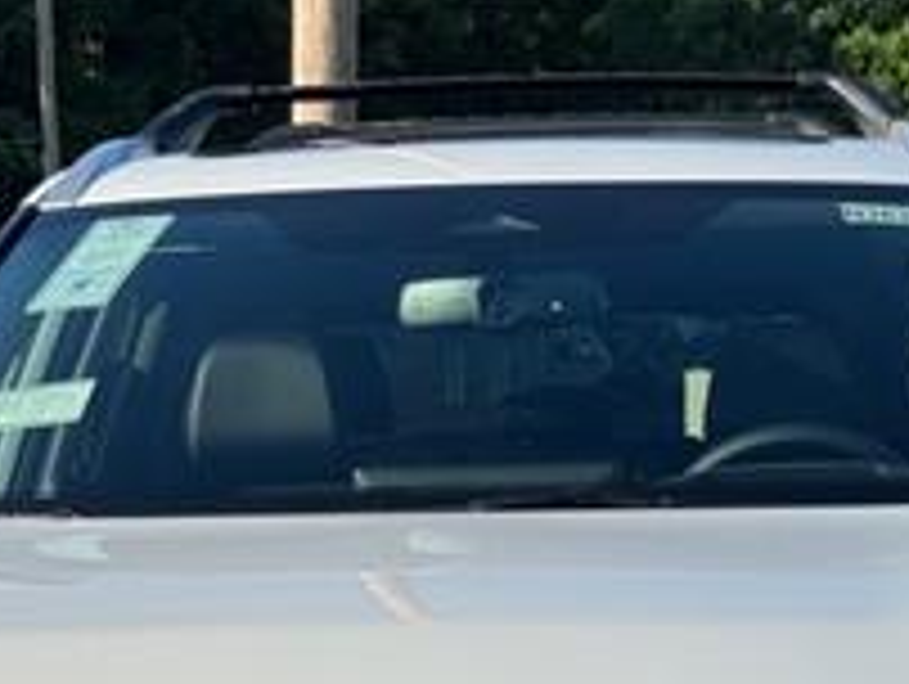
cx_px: 504
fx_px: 3996
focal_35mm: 152
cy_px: 914
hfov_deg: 13.0
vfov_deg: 9.6
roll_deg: +0.7
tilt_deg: -9.1
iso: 64
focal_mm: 6.76
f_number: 1.78
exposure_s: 1/2833
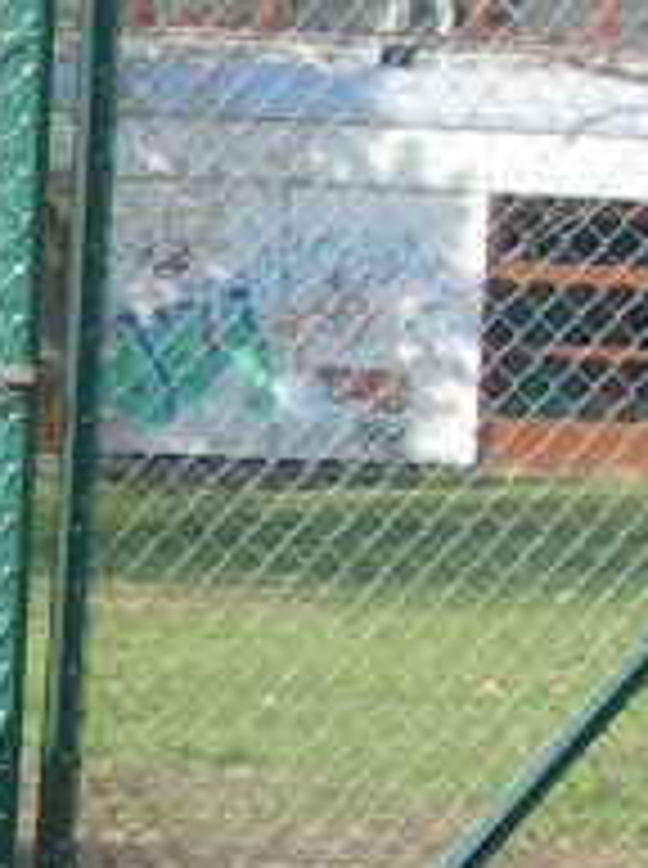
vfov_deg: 9.6
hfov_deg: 6.8
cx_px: -1107
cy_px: 1106
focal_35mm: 202
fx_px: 5059
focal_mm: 7.8
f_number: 4.8
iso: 50
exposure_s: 1/207
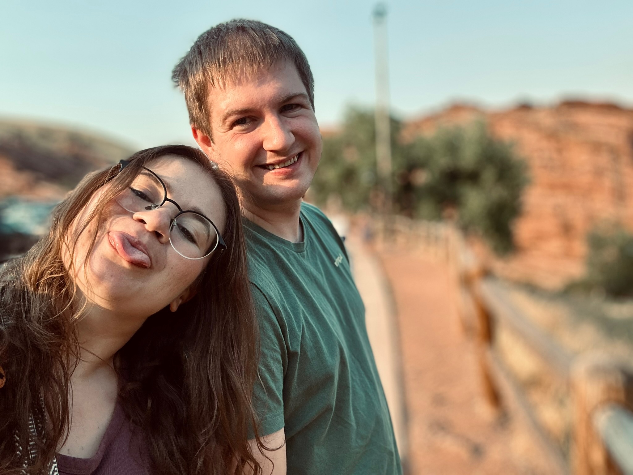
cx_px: 316
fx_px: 549
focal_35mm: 30
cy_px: 238
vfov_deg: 46.8
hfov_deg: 60.0
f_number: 1.9
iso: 25
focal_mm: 2.69
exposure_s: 1/407
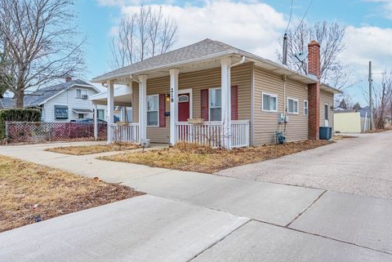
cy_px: 128
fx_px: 272
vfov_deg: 51.4
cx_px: 198
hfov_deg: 71.5
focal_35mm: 25
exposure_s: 1/5000
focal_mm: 24
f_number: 7.1
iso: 200
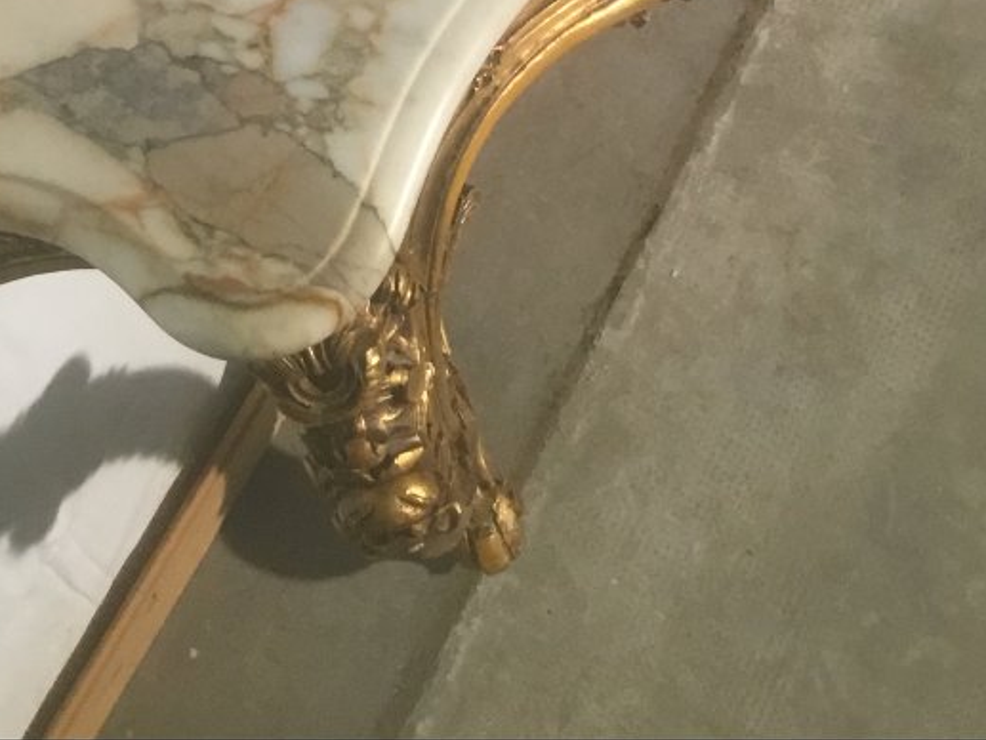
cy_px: -402
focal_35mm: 72
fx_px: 2051
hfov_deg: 27.0
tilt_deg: -56.4
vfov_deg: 18.0
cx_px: 414
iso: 125
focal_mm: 3.3
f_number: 2.4
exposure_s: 1/33
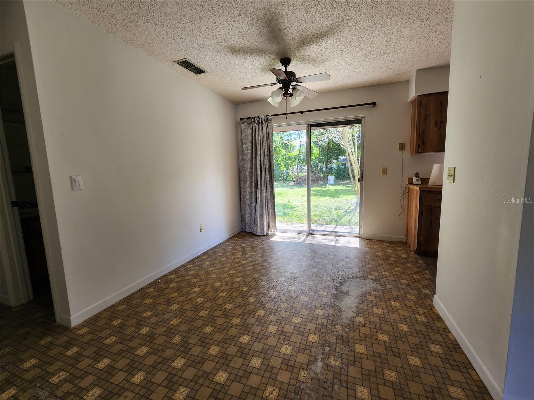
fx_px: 201
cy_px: 200
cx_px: 267
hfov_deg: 106.2
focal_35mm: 13
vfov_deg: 89.9
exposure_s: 1/60
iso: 64
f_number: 2.2
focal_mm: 2.2
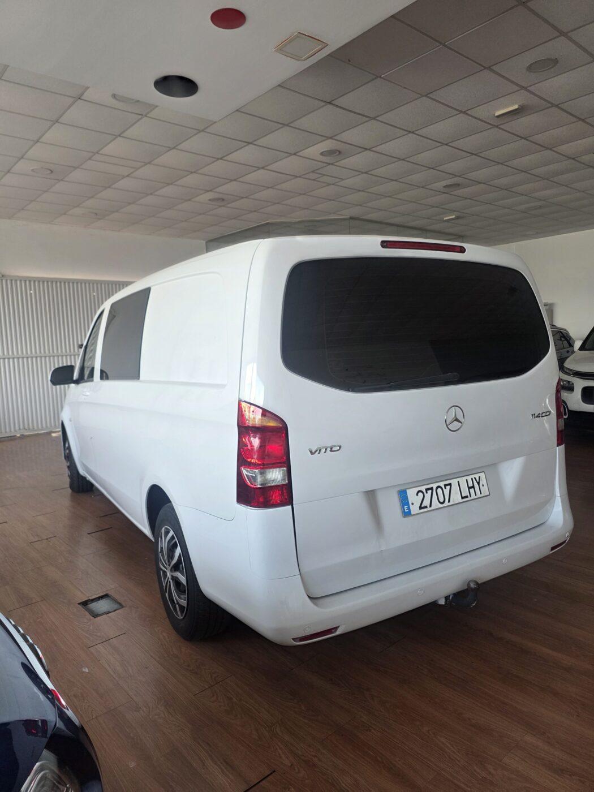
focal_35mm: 23
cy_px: 396
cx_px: 297
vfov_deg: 73.9
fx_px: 526
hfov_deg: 58.9
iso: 125
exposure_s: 1/180
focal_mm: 6.3
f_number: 1.7
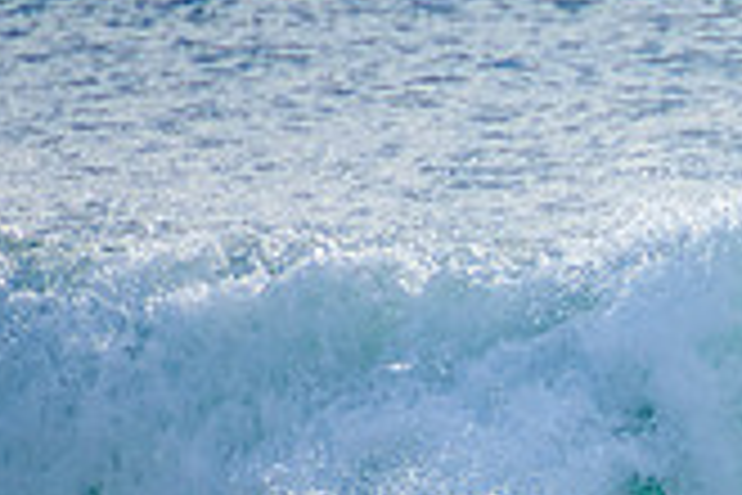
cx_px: 1160
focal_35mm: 2115
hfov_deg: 1.0
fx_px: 43589
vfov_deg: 0.7
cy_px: 628
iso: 400
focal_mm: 400
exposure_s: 1/2000
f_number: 5.6
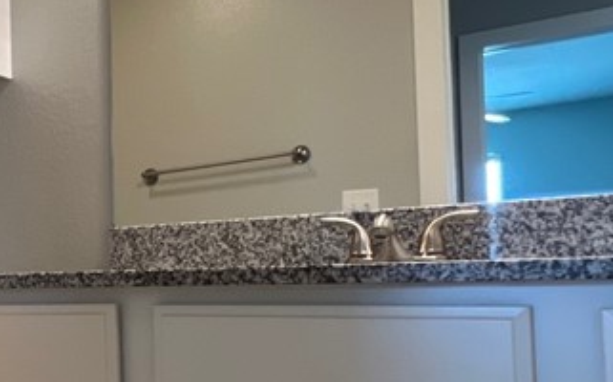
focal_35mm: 44
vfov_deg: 28.9
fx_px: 734
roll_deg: +1.5
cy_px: 267
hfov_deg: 40.1
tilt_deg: +2.0
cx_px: 8
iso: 200
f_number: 1.8
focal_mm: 1.57
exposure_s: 1/60
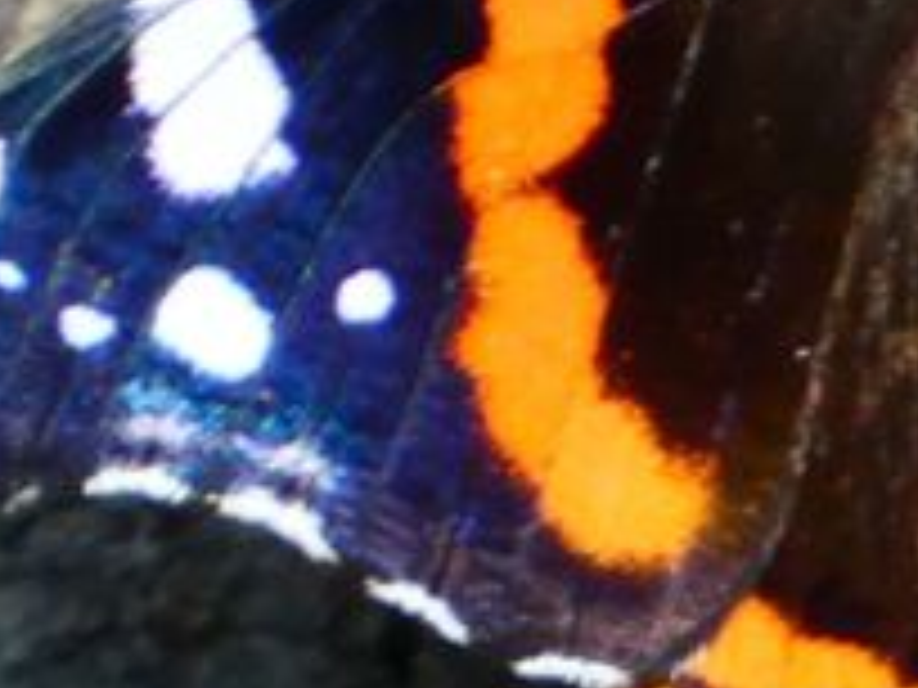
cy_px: -99
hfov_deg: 0.4
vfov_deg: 0.3
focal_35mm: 4431
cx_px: 1186
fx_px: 117508
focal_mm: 189.9
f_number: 5.7
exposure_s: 1/125
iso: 400
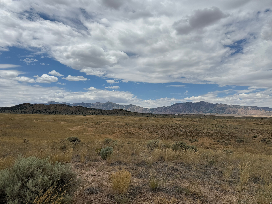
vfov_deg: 56.8
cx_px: 136
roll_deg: +0.7
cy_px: 102
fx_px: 189
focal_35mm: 24
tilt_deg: +3.5
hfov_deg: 71.6
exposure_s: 1/11905
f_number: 1.78
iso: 80
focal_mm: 6.76
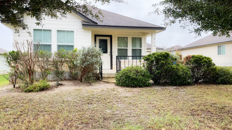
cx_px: 117
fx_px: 178
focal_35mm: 29
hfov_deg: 66.1
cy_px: 67
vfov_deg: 40.2
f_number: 1.6
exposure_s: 1/419
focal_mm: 4.2
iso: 32
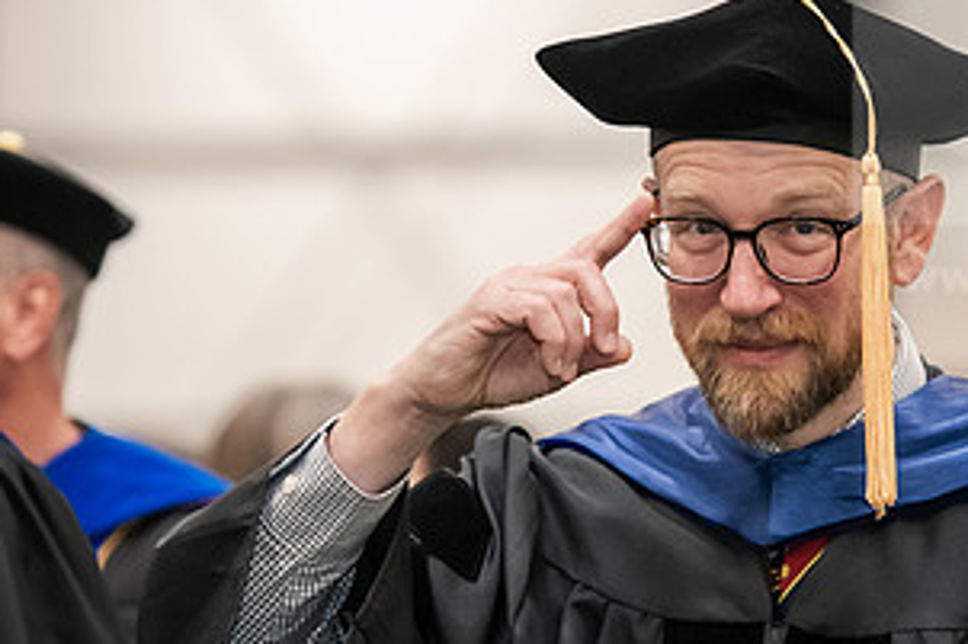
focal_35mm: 288
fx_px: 7739
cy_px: 344
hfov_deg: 7.1
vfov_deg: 4.8
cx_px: 756
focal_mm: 150
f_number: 3.2
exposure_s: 1/200
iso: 2500
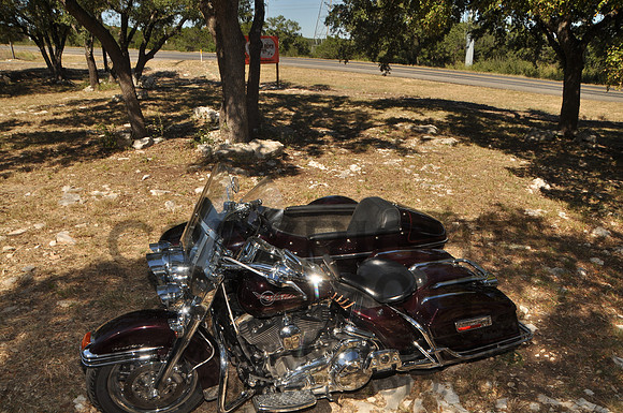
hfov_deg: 67.5
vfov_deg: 47.8
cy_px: 206
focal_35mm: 27
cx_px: 312
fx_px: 467
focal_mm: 18
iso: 200
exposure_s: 1/200
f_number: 16
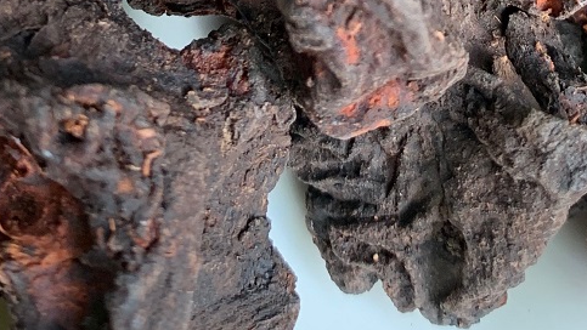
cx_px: 364
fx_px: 1370
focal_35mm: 88
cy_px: -311
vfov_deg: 12.3
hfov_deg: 24.1
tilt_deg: -62.2
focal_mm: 4.25
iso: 100
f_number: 1.8
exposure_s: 1/110
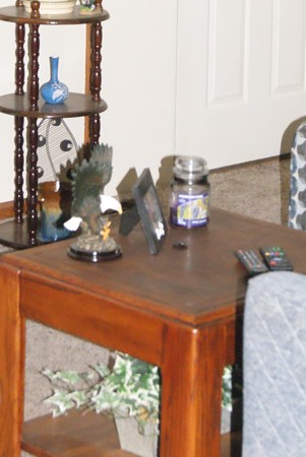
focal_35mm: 128
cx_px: 65
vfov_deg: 15.8
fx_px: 1628
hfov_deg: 10.7
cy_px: 67
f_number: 5.6
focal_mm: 40
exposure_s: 1/60
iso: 1600
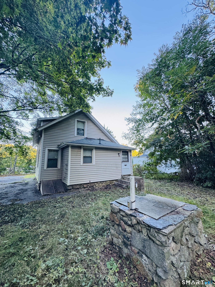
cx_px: 108
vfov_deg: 102.1
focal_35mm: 14
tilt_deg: +9.6
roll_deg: +1.6
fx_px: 116
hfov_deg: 85.7
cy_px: 144
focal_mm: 2.22
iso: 200
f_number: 2.2
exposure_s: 1/99
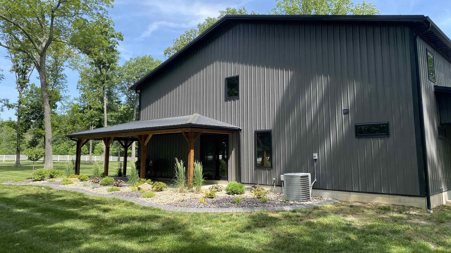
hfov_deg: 66.1
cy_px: 113
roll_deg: -1.1
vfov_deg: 40.1
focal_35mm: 29
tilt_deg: +9.0
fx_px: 347
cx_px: 220
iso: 32
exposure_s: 1/1193
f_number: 1.8
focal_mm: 4.25
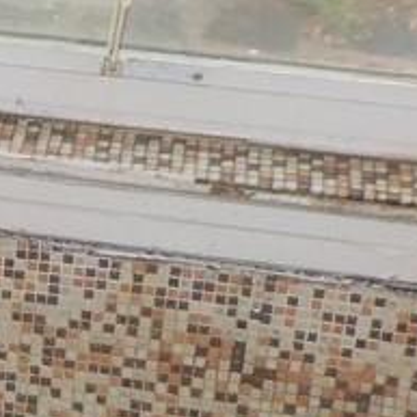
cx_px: -143
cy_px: 240
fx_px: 1922
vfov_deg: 12.4
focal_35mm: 141
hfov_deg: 12.0
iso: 200
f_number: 3.3
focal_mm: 4.1
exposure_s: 1/30
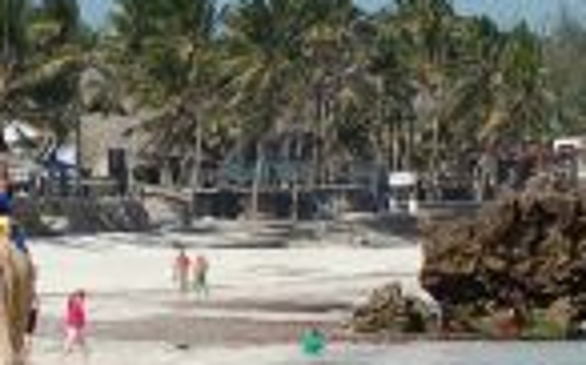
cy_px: -38
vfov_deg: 3.0
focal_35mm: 439
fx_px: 7006
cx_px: 16
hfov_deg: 4.8
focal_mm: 70
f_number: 7.1
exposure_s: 1/800
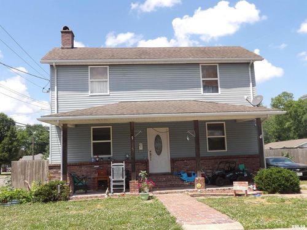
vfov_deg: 42.9
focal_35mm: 33
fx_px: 293
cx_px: 154
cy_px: 115
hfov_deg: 55.4
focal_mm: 5.9
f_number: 3.6
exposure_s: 1/718
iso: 100
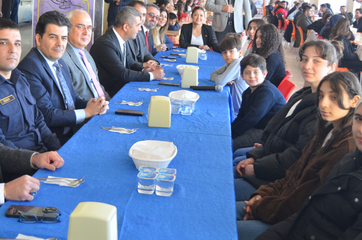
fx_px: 552
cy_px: 102
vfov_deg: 24.5
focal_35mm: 55
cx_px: 151
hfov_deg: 36.2
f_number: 4
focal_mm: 26
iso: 720
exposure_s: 1/60
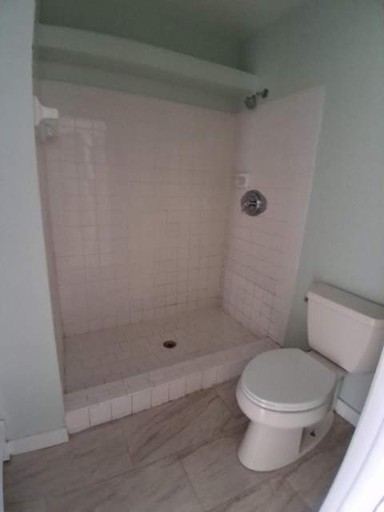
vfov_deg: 91.0
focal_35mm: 17
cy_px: 256
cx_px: 192
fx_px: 251
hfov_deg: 74.7
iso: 800
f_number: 2.2
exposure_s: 1/20
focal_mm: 1.4
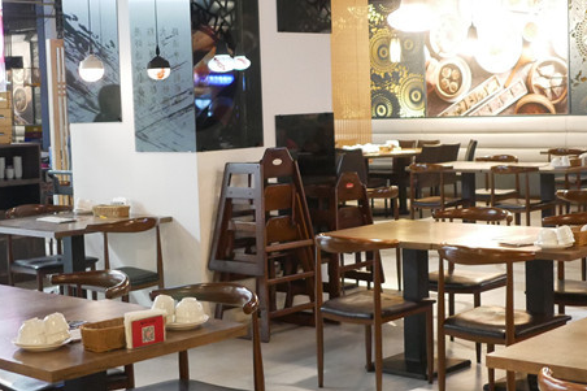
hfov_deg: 29.2
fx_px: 1125
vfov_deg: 19.7
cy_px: 175
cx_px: 310
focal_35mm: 69
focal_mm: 15
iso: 2000
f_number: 1.7
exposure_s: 1/60
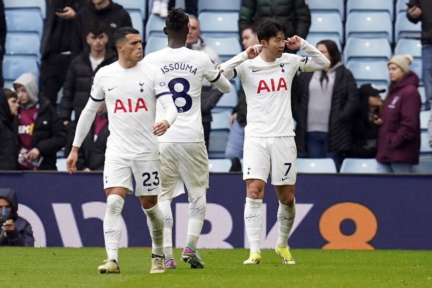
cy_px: 144
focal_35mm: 600
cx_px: 216
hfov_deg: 3.4
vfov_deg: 2.3
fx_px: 7203
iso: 640
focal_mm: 400
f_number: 3.5
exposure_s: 1/1000
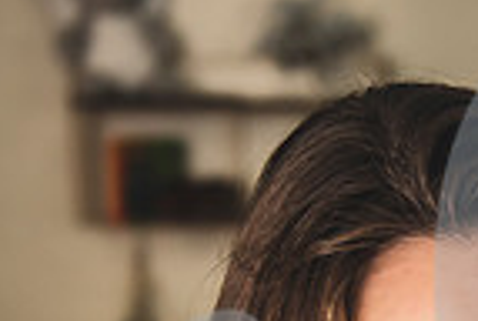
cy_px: 607
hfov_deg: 14.2
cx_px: 568
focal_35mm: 140
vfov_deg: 9.3
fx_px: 1863
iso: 640
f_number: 2.8
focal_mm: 34
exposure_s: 1/160
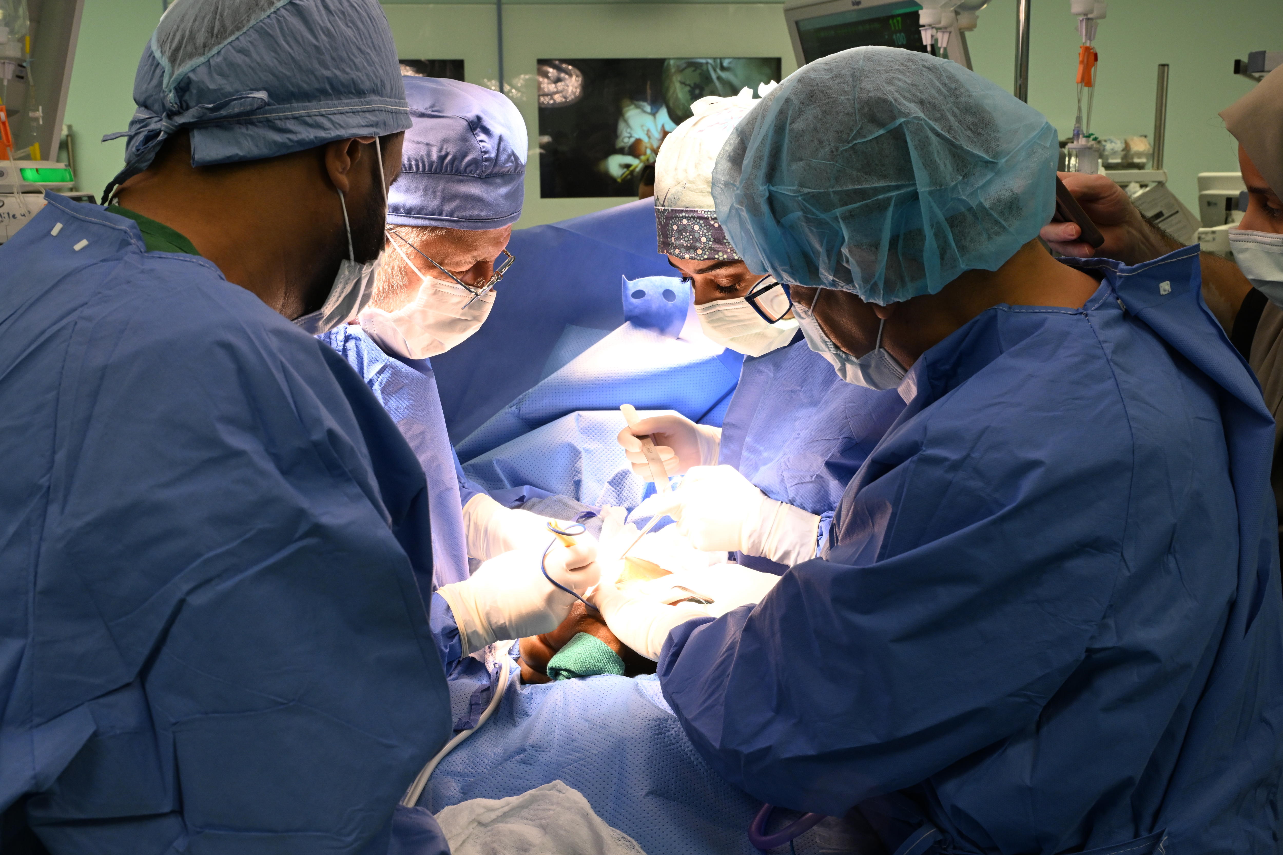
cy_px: 428
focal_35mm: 38
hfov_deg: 50.7
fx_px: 1354
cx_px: 642
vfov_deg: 35.1
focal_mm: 38
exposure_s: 1/100
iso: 1600
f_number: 11
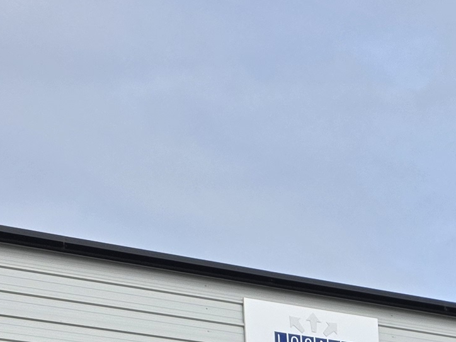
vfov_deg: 10.3
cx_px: 850
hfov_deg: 13.7
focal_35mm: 127
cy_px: 778
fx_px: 1673
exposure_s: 1/7333
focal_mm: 6.3
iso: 80
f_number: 1.7
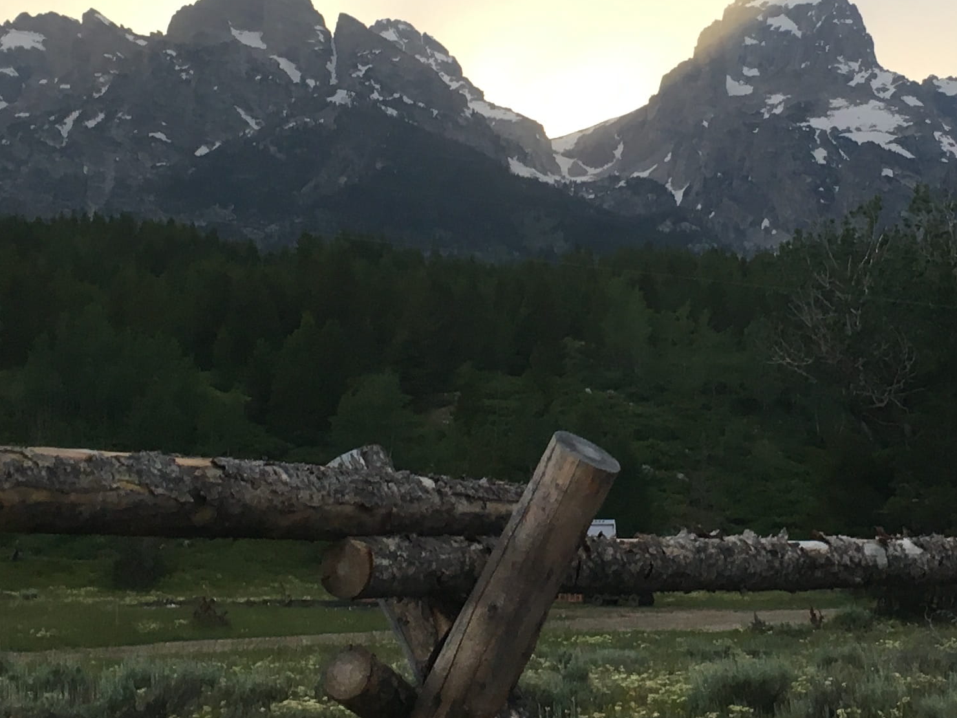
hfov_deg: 24.6
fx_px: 2184
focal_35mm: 79
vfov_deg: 18.6
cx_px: 650
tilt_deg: +8.2
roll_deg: -1.1
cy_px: 234
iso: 25
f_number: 2.2
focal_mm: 4.15
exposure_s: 1/40
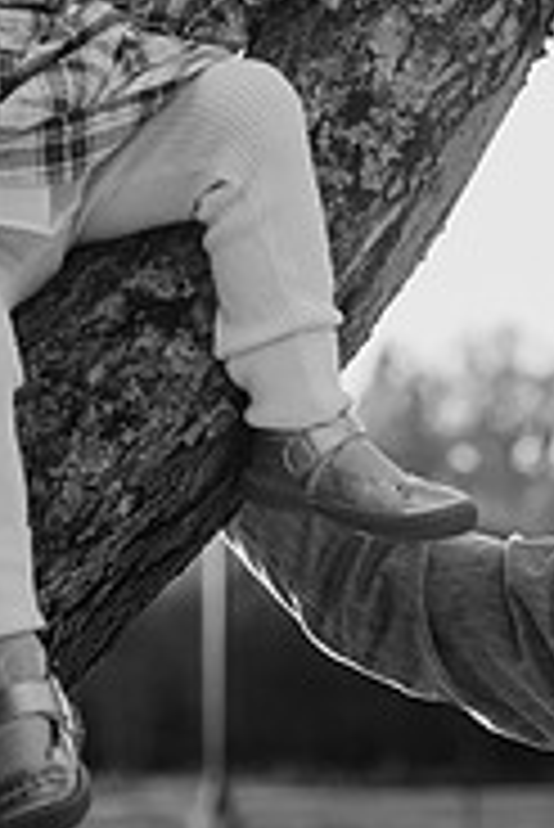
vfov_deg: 16.4
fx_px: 2811
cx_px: 113
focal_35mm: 122
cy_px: -27
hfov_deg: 11.2
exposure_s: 1/2000
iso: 500
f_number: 2.8
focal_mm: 50
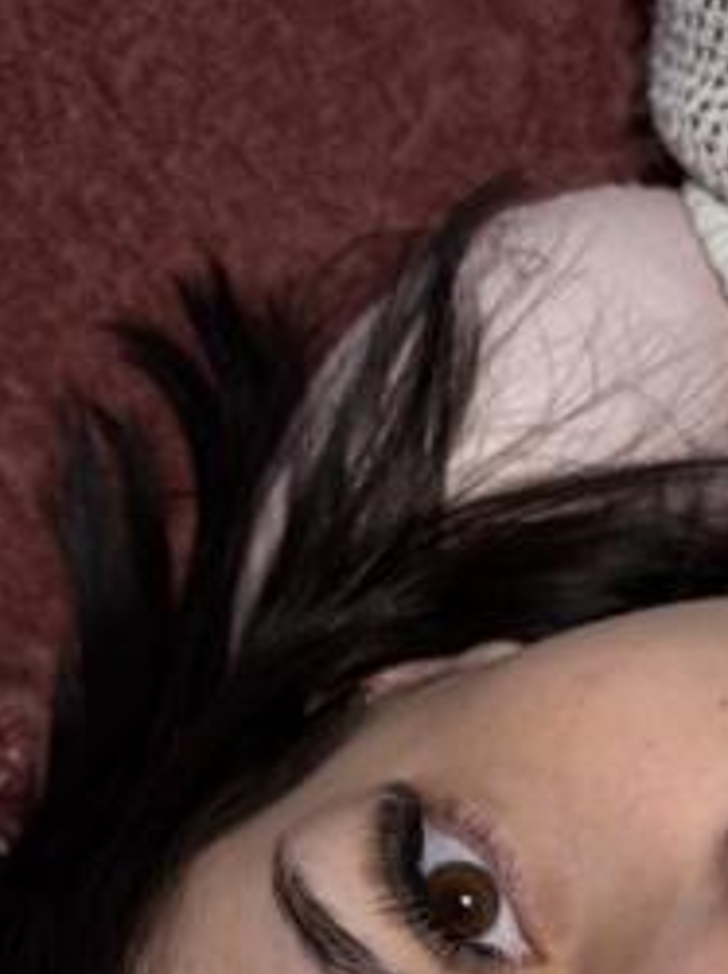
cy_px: 861
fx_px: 1404
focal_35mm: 50
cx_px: 631
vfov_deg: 36.1
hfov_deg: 28.1
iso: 40
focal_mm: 5.96
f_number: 1.6
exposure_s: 1/233
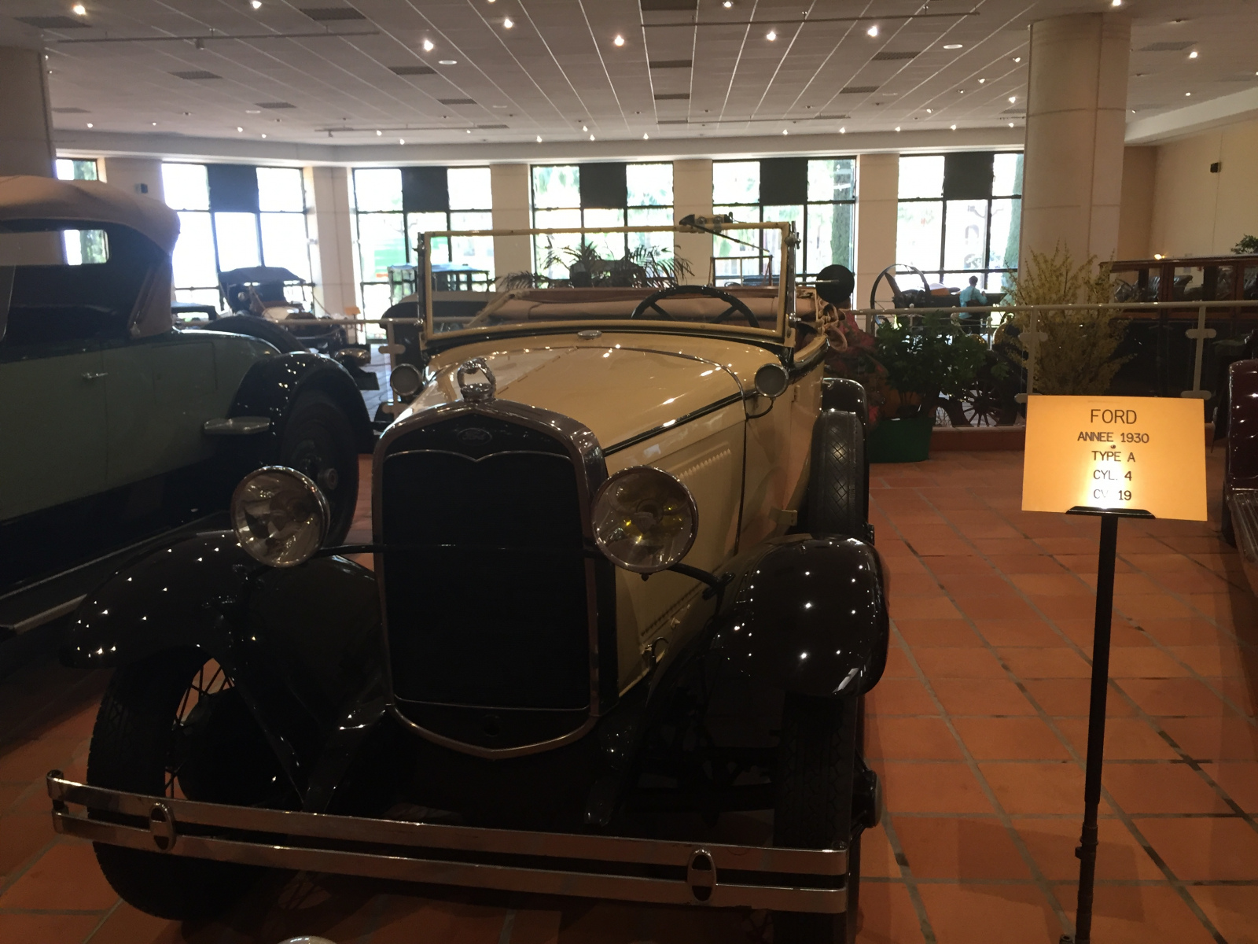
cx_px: 629
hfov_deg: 61.7
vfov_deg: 48.2
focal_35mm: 29
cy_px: 472
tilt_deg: -10.9
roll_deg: +1.1
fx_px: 1054
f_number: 2.2
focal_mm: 4.15
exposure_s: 1/33
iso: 125
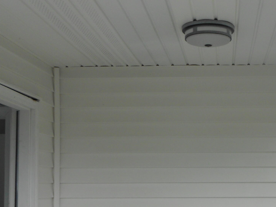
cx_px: 229
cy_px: 181
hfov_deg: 31.2
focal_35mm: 60
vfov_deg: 23.8
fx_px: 478
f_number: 3.4
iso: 80
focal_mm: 5.1
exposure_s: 1/160
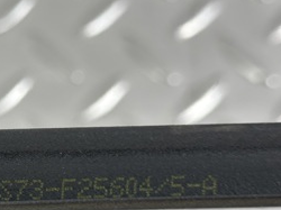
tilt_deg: -65.4
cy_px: 149
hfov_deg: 15.6
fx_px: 998
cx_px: -30
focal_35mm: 123
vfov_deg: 12.0
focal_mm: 6.86
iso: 80
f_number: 1.78
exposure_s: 1/100
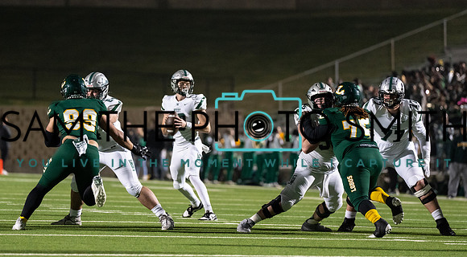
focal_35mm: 280
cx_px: 175
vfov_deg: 4.3
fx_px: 3456
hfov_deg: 7.7
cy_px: 106
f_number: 2.8
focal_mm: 200
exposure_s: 1/1250
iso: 4000
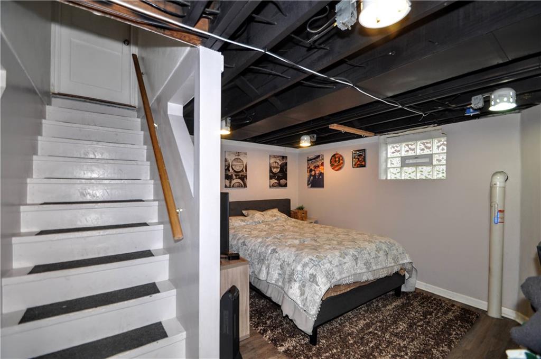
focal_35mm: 15
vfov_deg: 77.1
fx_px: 225
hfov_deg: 100.5
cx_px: 270
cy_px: 180
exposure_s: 1/60
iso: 320
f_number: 4.5
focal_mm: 10
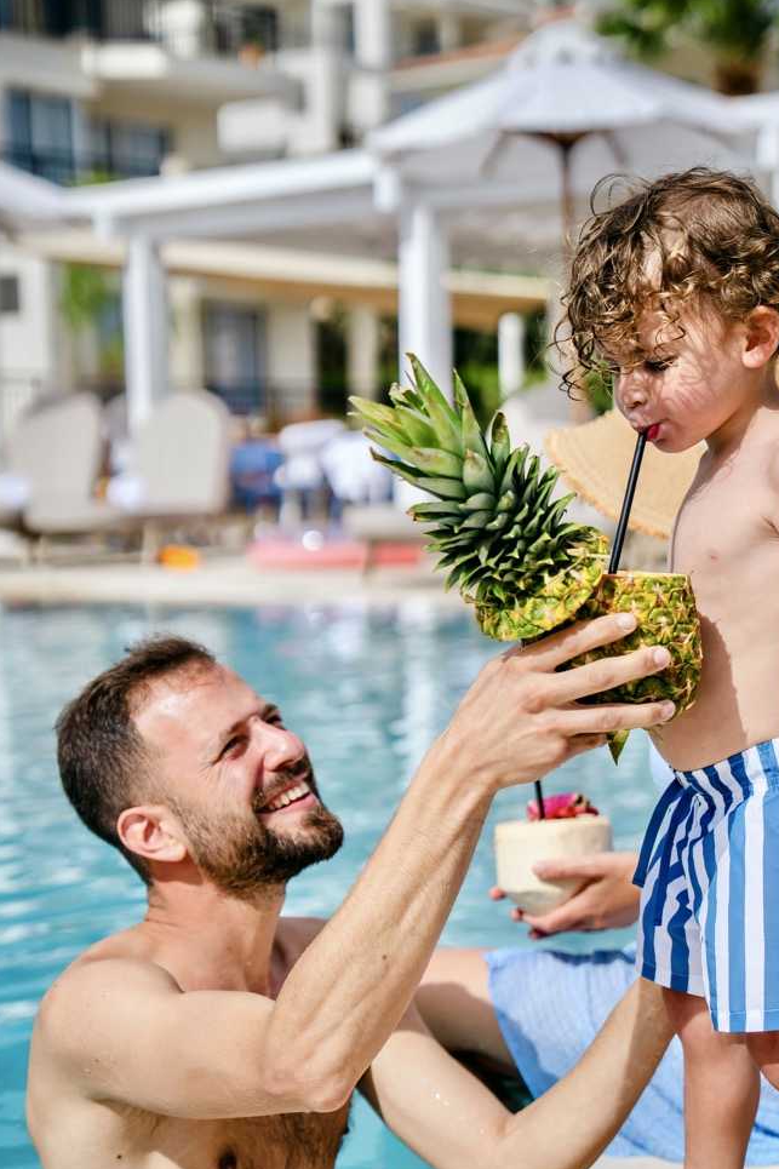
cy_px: 671
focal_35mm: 69
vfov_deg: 29.2
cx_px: 472
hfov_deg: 19.7
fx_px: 2240
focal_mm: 52
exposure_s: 1/5000
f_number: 2.8
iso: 125
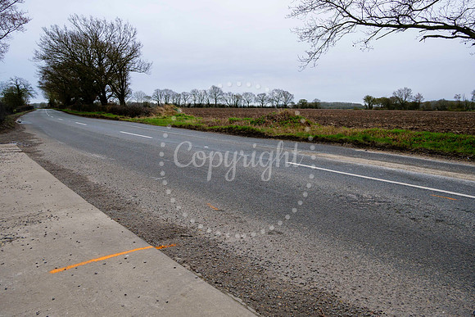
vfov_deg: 50.9
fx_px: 333
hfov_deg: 71.0
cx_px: 238
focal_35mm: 25
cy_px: 158
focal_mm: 12
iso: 200
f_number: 5.6
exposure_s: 1/250
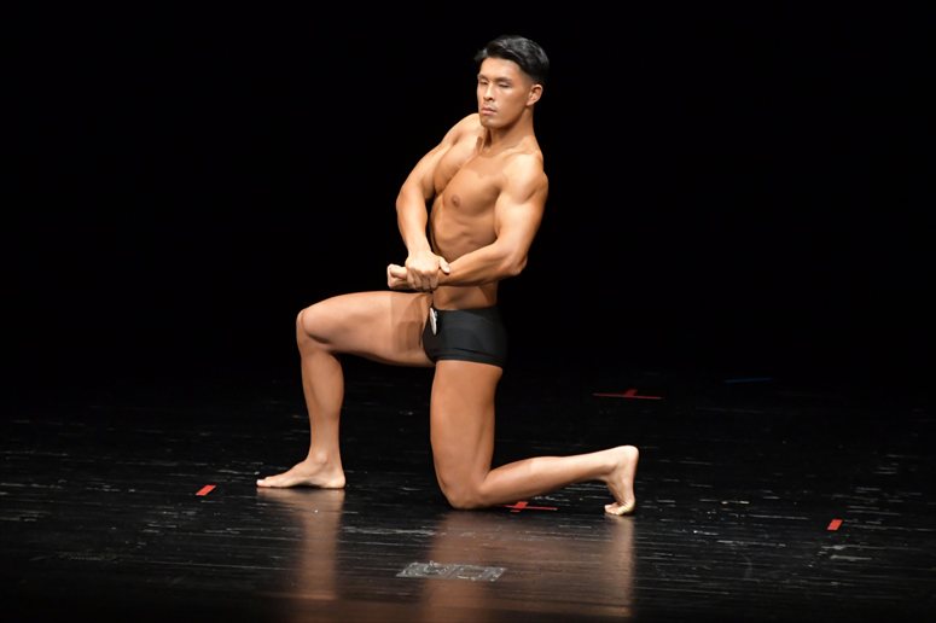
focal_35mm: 315
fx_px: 8186
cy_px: 312
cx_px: 468
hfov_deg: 6.5
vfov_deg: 4.4
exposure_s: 1/400
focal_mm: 210
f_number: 5.6
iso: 4000
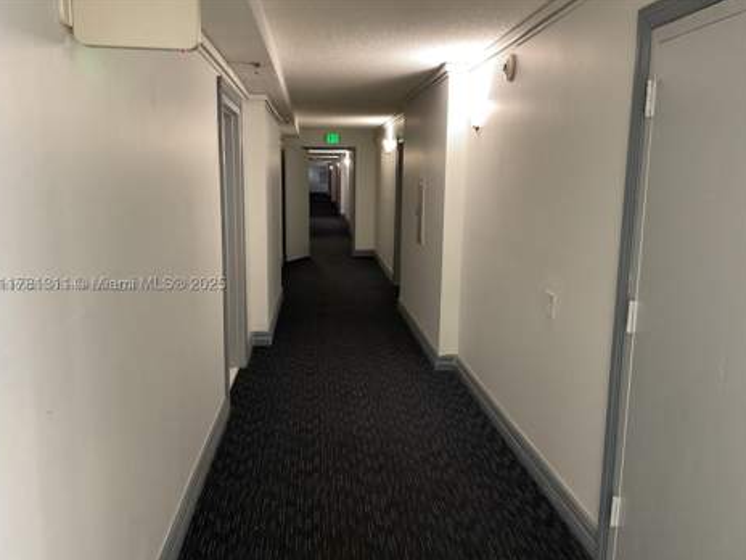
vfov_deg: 46.8
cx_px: 368
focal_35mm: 30
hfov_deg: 60.0
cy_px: 286
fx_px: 647
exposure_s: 1/40
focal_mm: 3
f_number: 1.8
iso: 200
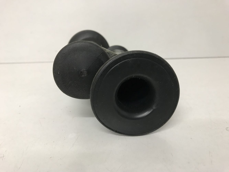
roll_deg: +4.1
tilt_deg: -20.8
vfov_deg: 49.8
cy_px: 86
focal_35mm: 28
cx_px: 114
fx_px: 185
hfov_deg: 63.4
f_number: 1.8
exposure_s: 1/17
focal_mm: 3.99
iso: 40
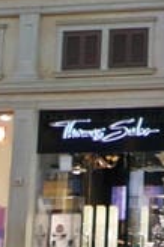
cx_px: 320
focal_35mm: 205
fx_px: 1404
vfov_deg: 9.2
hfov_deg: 6.5
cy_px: -307
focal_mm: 10.4
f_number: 2
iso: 125
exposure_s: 1/100
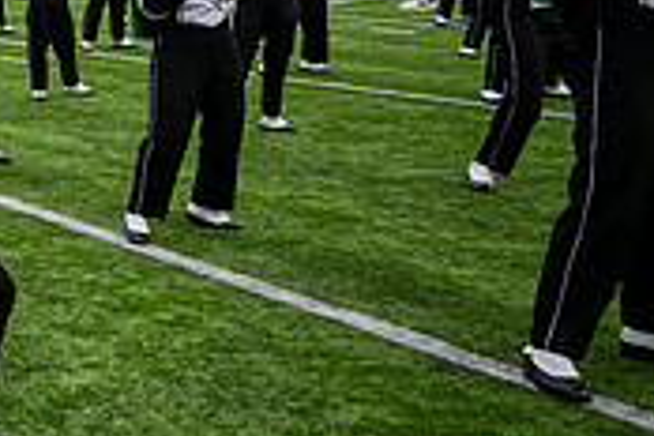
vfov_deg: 16.7
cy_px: 6
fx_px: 1453
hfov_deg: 21.0
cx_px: -361
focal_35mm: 80
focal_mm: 24
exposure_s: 1/500
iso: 200
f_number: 2.8
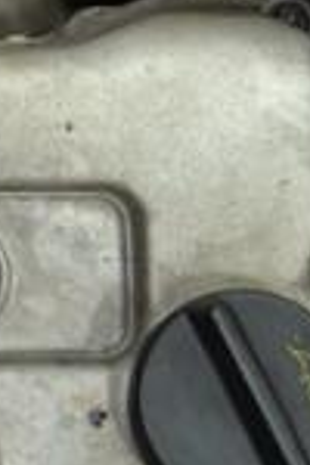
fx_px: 2170
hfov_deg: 7.6
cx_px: -459
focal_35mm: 168
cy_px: 251
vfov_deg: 12.2
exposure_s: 1/60
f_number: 4.5
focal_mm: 28
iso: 1250
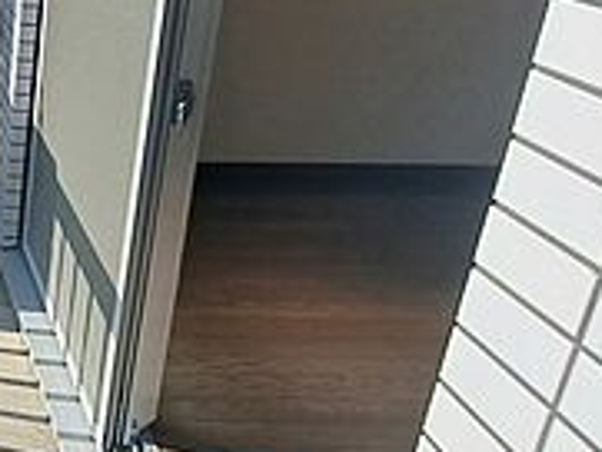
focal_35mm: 46
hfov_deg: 32.6
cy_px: 120
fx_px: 801
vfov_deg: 31.1
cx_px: -150
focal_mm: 1.74
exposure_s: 1/1667
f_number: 2.2
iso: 50
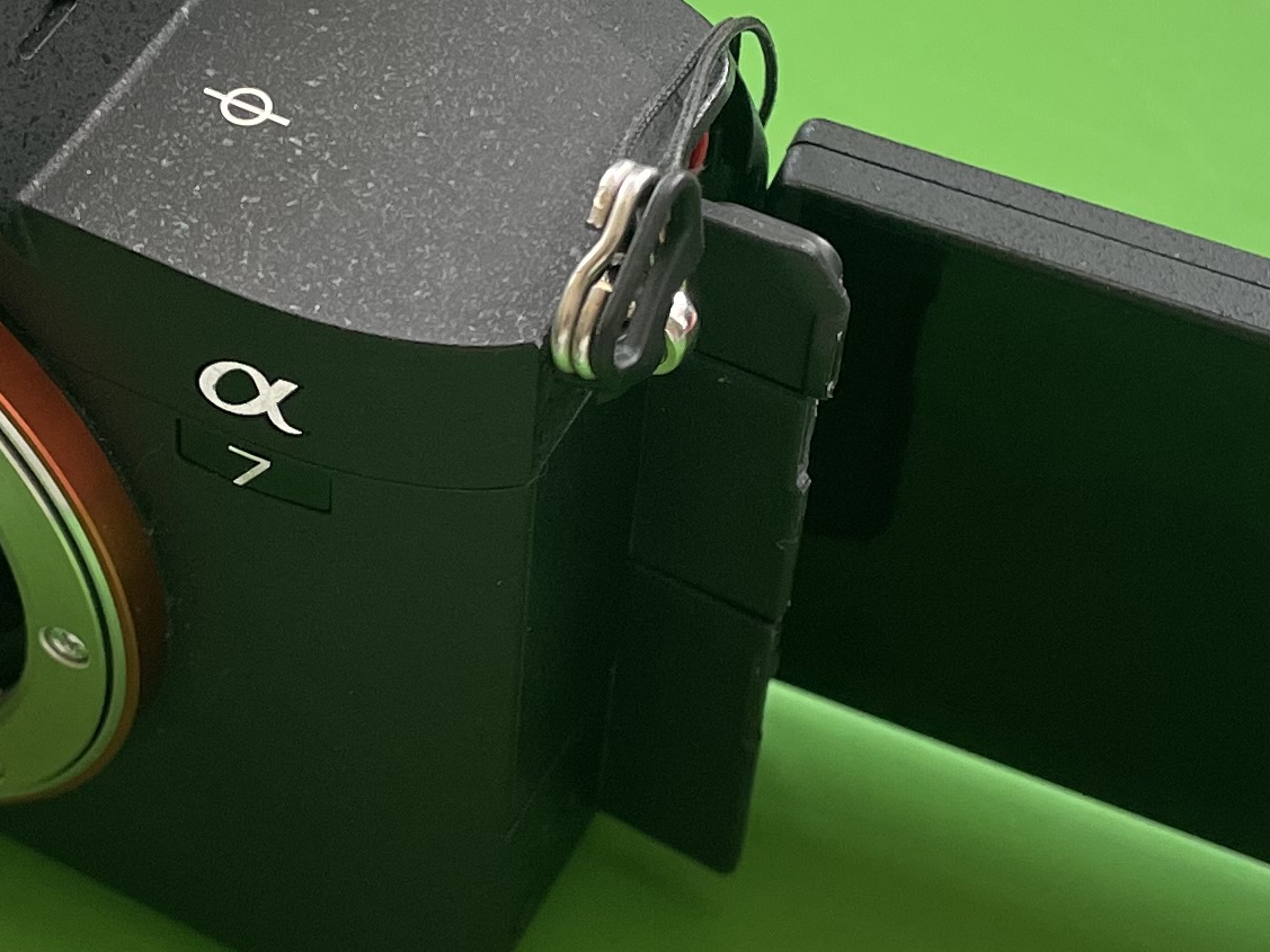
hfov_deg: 20.8
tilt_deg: -49.4
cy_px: 317
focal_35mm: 93
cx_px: 258
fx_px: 3412
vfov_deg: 15.9
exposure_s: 1/121
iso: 80
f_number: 1.6
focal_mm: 4.2
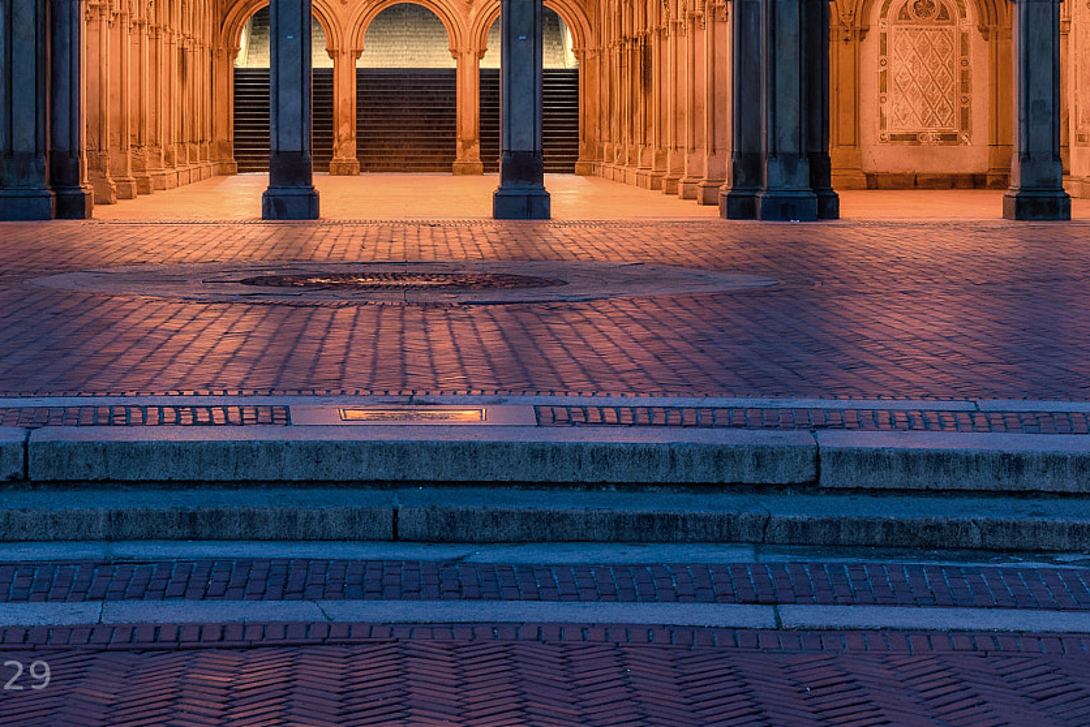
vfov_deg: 15.4
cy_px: 82
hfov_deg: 23.1
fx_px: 2665
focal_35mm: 88
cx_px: 412
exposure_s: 32
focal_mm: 46
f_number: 11
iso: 100
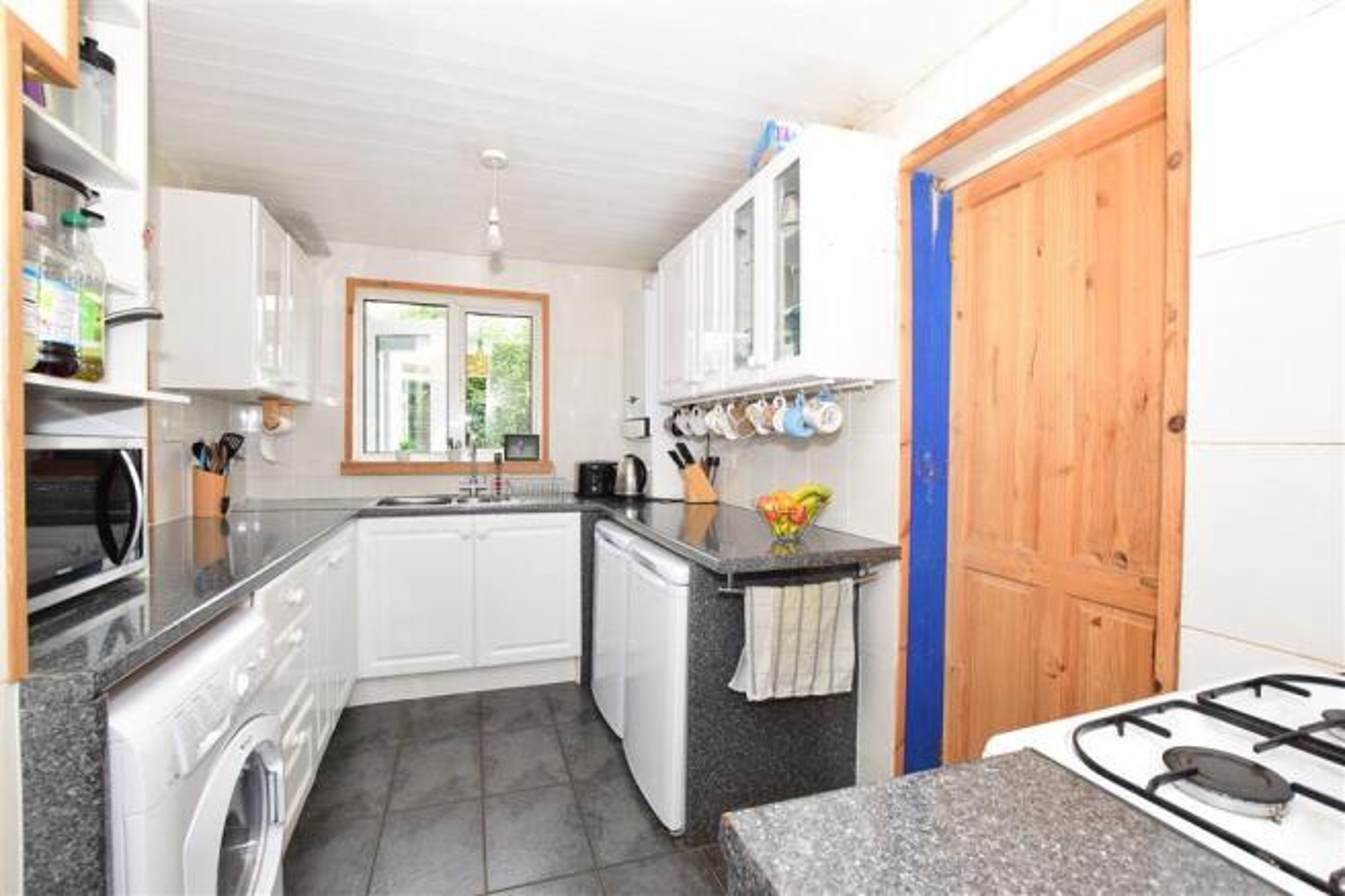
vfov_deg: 77.3
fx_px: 560
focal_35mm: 15
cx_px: 672
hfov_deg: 100.4
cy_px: 448
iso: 400
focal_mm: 10
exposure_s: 1/60
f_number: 8
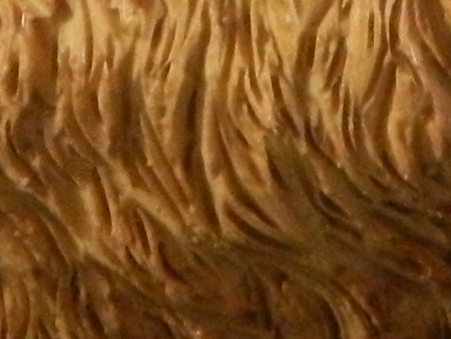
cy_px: -253
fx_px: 6817
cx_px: 483
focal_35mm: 523
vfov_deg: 2.8
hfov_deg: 3.8
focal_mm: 12.6
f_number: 4
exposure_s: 1/20
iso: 400
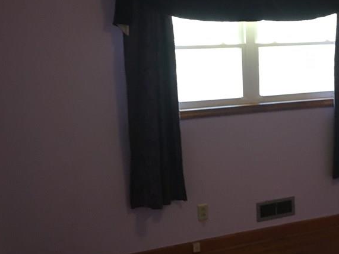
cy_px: 90
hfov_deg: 35.4
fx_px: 509
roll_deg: +1.0
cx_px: 282
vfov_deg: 27.9
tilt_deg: -4.2
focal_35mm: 52
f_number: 2.2
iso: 125
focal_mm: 4.15
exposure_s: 1/30
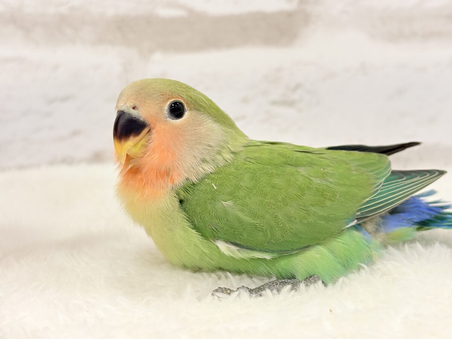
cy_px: 170
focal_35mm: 52
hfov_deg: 36.8
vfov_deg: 28.0
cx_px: 226
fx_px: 679
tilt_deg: -7.0
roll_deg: +1.5
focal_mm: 5.96
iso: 80
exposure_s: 1/50
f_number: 1.6
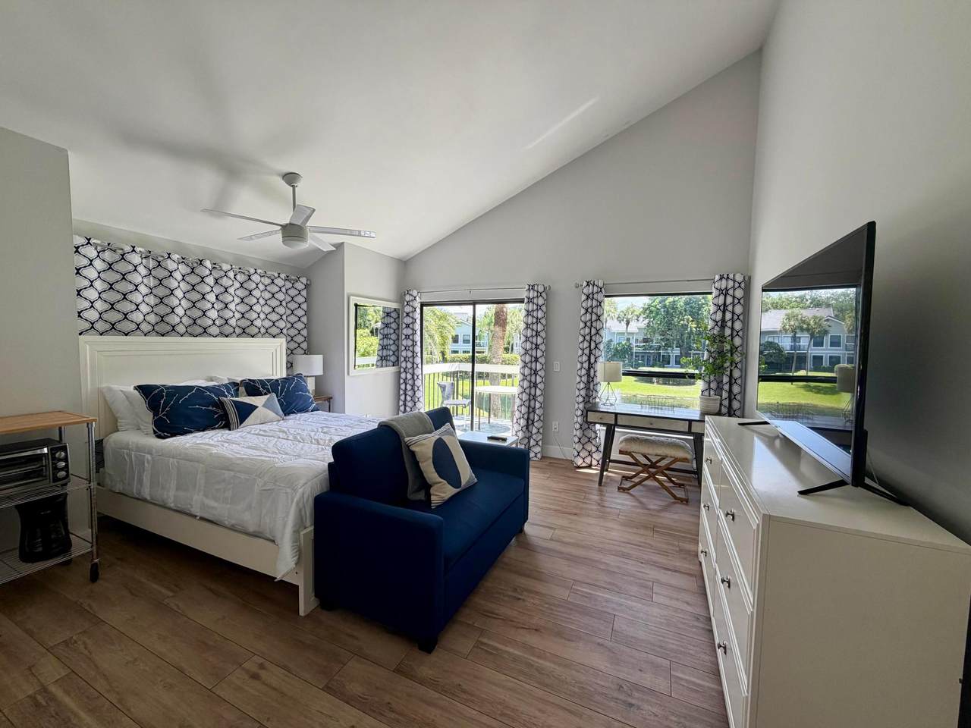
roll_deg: -0.8
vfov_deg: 85.7
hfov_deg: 102.1
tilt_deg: -3.9
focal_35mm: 14
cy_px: 364
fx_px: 393
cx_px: 486
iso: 50
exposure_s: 1/121
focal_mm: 2.22
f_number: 2.2
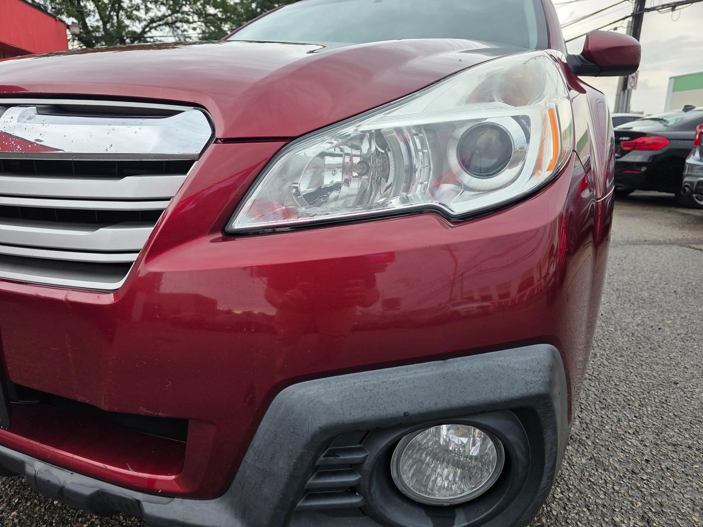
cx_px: 352
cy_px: 264
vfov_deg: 58.9
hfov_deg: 73.9
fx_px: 467
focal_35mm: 23
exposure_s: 1/359
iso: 50
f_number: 1.7
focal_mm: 6.3
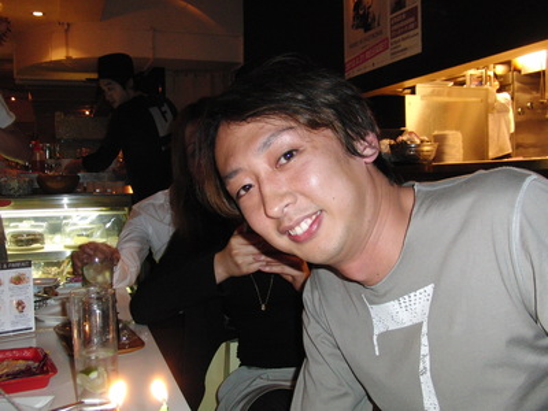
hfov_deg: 50.1
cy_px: 206
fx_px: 586
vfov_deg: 38.7
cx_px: 274
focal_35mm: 37
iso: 400
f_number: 3.6
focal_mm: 6.42
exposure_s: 1/15
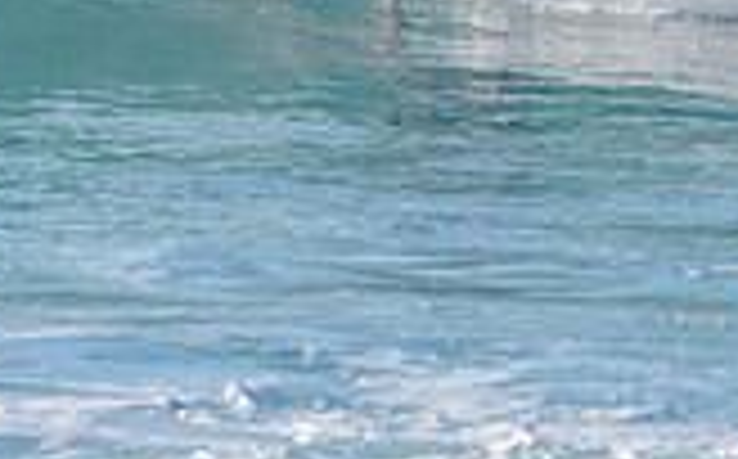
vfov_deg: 0.6
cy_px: -379
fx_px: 44529
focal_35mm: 2217
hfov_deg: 0.9
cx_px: 525
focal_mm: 500
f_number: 5.6
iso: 160
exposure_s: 1/2000
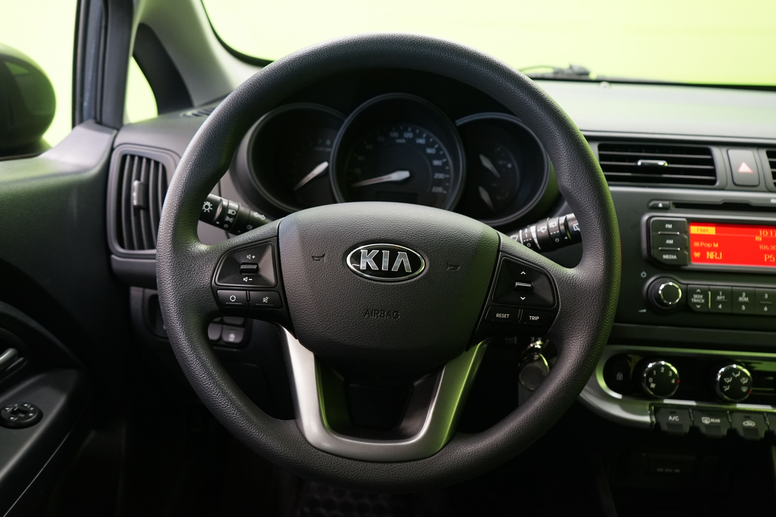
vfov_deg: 45.0
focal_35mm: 29
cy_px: 258
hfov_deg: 63.7
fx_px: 625
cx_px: 388
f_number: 5
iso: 2000
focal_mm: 29
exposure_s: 1/20
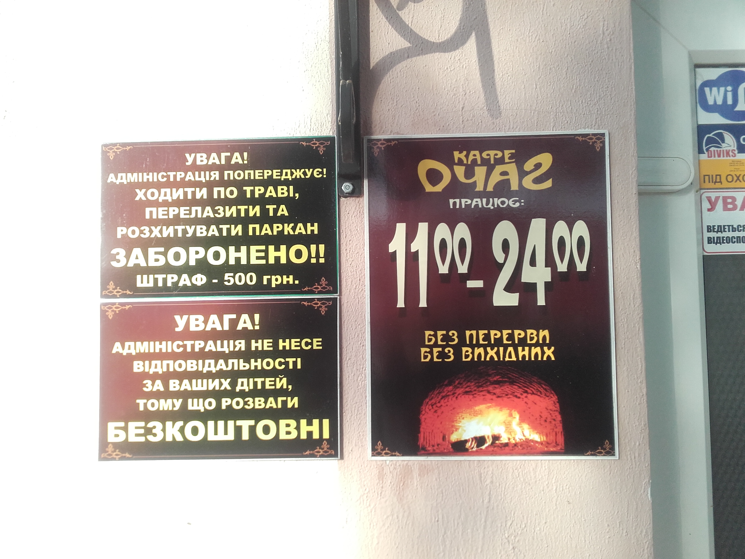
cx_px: 372
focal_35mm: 31
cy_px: 280
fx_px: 667
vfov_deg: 45.4
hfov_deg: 58.4
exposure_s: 1/273
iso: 50
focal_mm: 3.31
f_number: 2.2
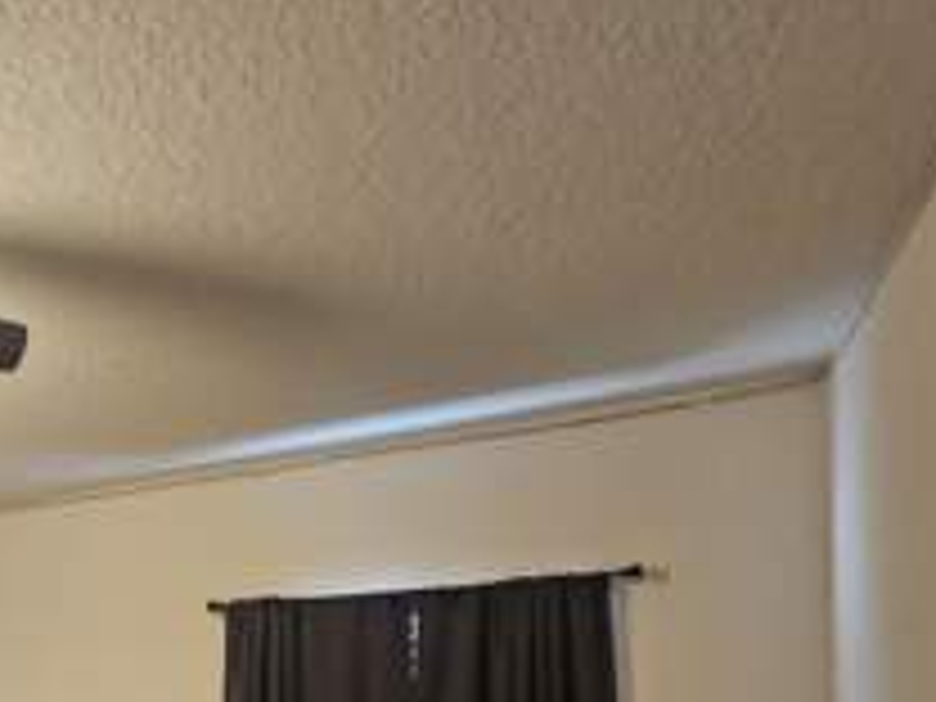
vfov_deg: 40.3
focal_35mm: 30
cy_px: 722
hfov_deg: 52.9
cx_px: 99
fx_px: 811
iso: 500
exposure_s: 1/30
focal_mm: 2.2
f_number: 2.2
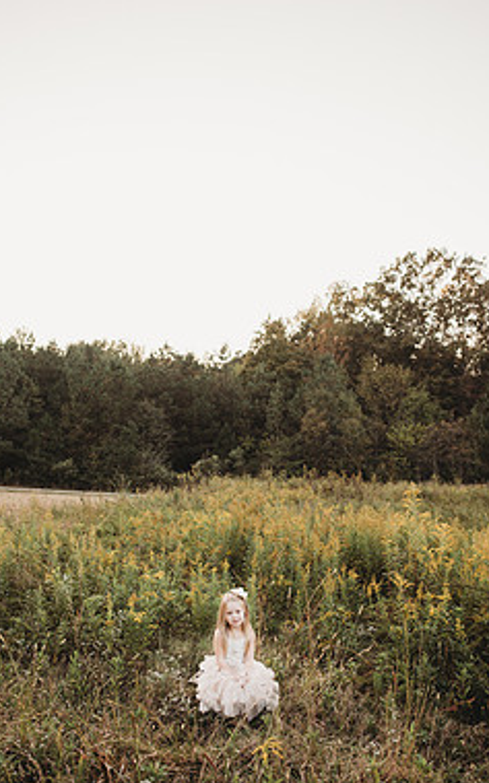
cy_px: 402
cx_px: 233
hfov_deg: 43.1
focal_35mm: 29
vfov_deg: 64.7
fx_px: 619
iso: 250
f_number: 2.5
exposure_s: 1/640
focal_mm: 24
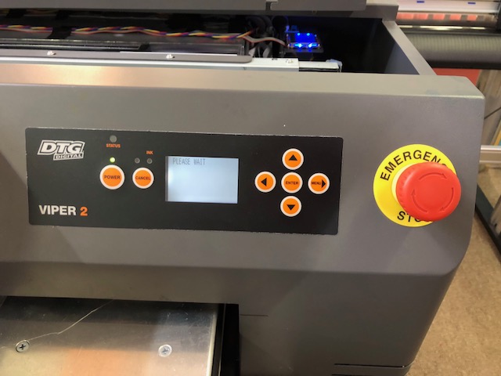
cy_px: 188
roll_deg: +0.8
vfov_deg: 49.7
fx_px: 405
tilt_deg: -37.9
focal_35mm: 28
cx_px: 250
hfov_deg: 63.4
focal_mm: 3.99
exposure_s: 1/11
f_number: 1.8
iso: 100
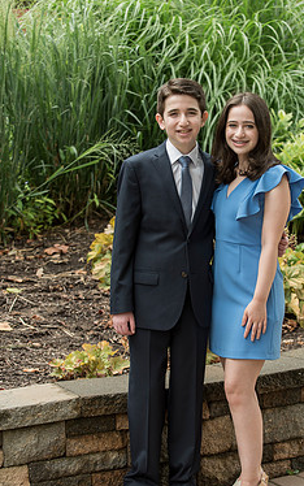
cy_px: 265
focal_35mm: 98
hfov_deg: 13.3
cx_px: 190
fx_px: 1298
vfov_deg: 21.2
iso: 400
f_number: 3.5
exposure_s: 1/400
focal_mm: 80
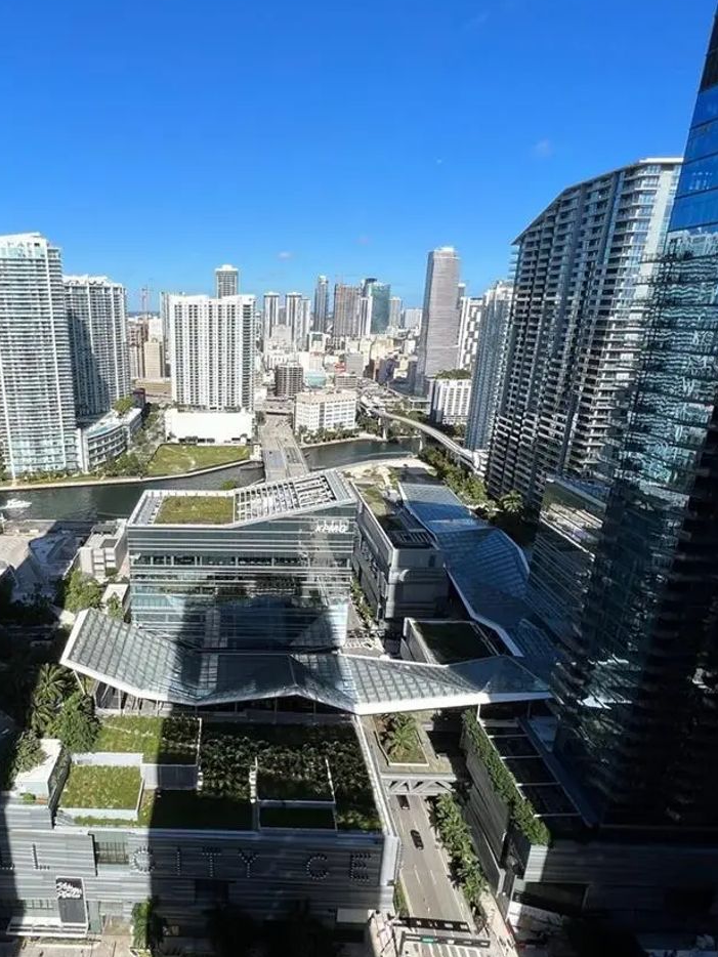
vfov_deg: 84.6
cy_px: 487
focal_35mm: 19
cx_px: 220
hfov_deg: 66.2
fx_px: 525
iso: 32
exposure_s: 1/2874
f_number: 1.8
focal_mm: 1.57
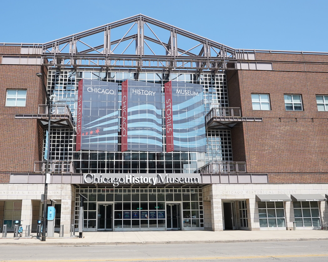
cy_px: 129
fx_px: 311
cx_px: 135
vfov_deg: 45.8
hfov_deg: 55.3
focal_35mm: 32
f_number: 8
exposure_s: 1/640
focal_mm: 19
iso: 400
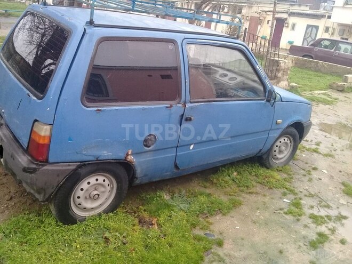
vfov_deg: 45.4
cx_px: 176
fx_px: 315
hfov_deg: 58.4
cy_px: 132
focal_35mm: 31
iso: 64
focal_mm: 3.3
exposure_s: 1/100
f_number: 2.2
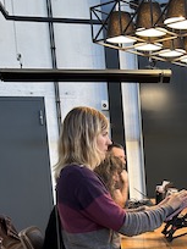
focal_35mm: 68
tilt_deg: -8.2
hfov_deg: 20.0
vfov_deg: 27.0
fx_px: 490
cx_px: 236
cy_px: 250
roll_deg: +1.5
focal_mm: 5.7
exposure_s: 1/50
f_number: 1.5
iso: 100
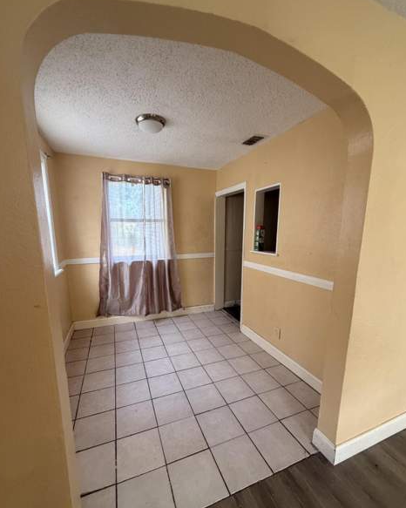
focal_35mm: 15
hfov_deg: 84.0
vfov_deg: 96.7
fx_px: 225
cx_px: 201
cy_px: 271
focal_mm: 2.22
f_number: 2.2
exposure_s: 1/60
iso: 320
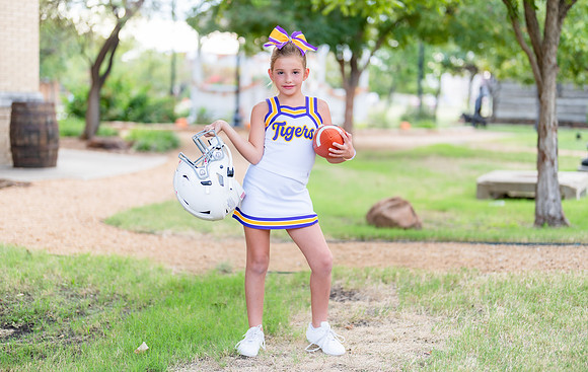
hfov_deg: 36.0
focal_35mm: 56
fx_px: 906
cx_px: 298
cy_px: 182
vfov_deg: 23.2
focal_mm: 50
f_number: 1.2
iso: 100
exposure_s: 1/400
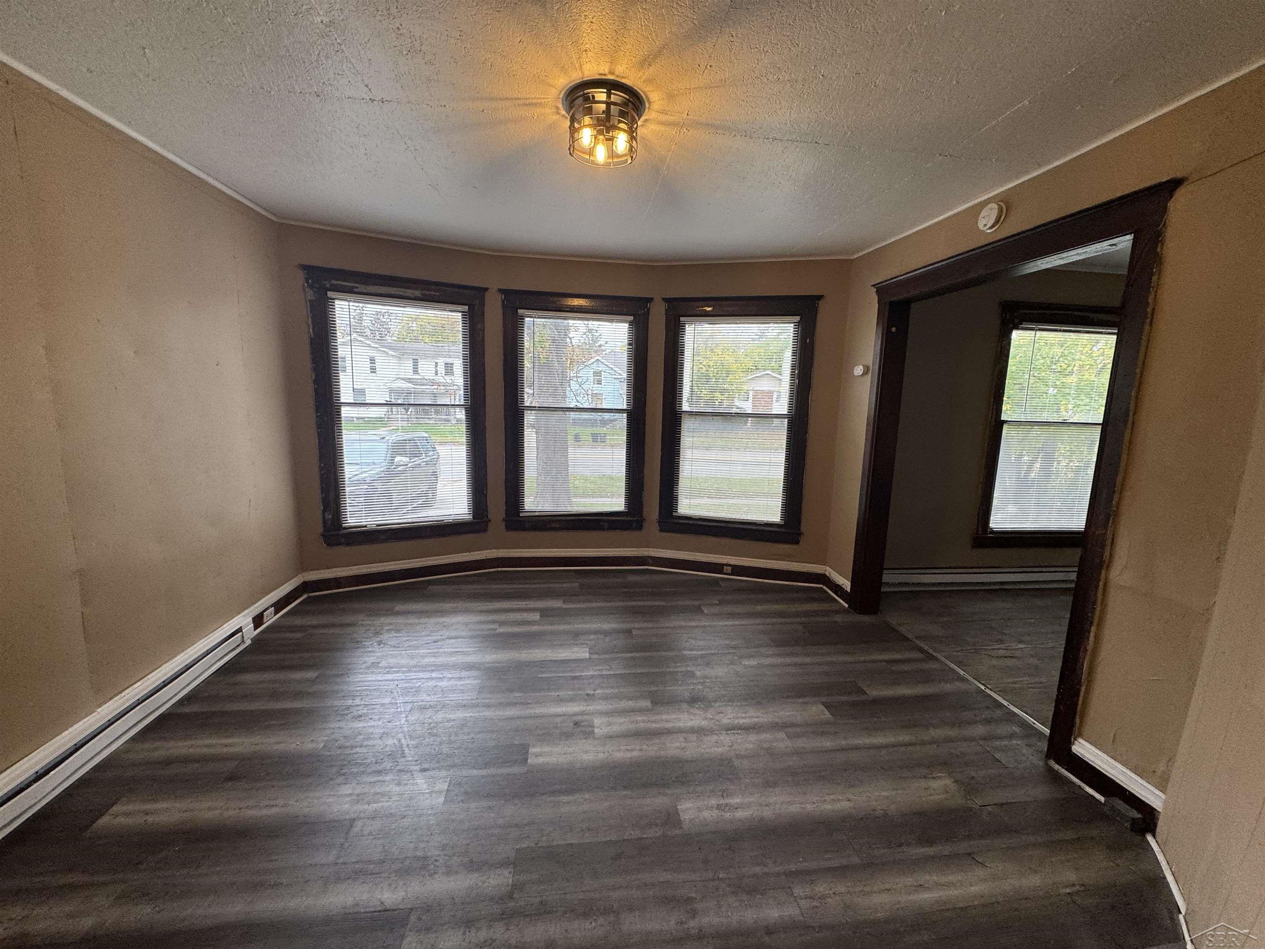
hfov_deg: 102.1
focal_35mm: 14
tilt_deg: -9.1
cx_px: 632
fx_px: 512
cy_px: 474
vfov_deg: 85.7
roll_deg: -0.6
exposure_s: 1/120
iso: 100
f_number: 2.2
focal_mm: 2.22
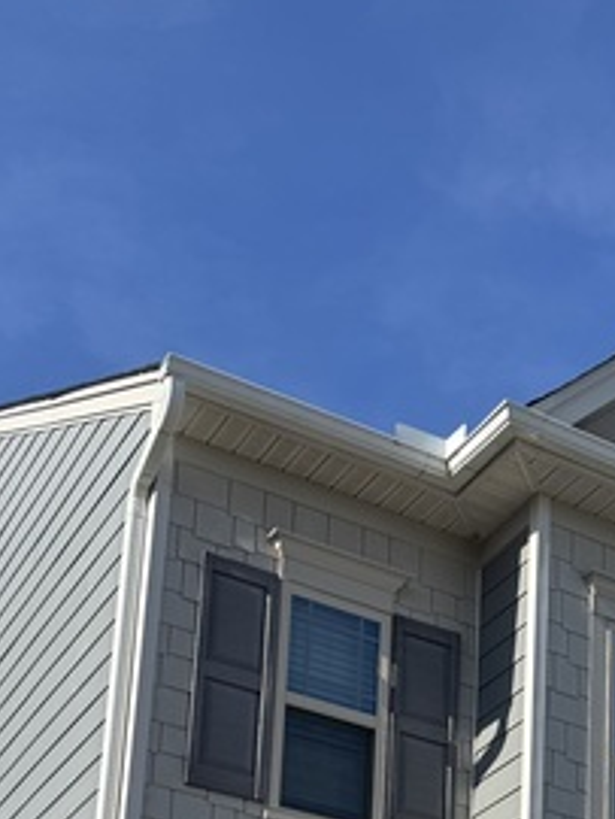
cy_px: 983
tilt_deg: +17.2
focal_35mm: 71
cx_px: 685
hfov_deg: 19.8
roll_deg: +1.1
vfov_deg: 24.7
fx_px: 1679
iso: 80
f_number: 1.78
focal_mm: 6.76
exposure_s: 1/4049
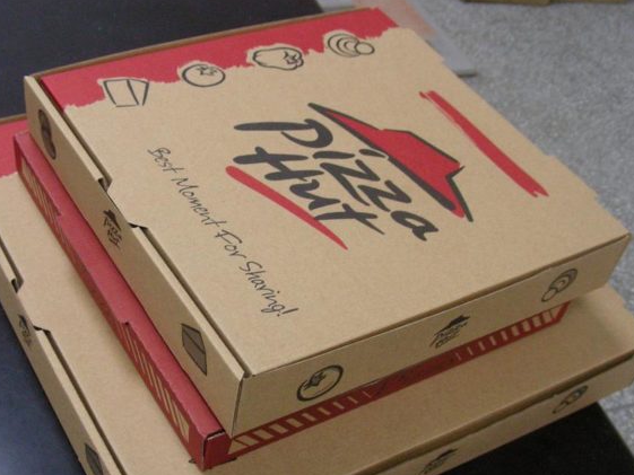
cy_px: 300
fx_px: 953
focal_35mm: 52
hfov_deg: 36.8
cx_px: 279
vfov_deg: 27.9
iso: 200
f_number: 3.5
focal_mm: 6.3
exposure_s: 1/20.8
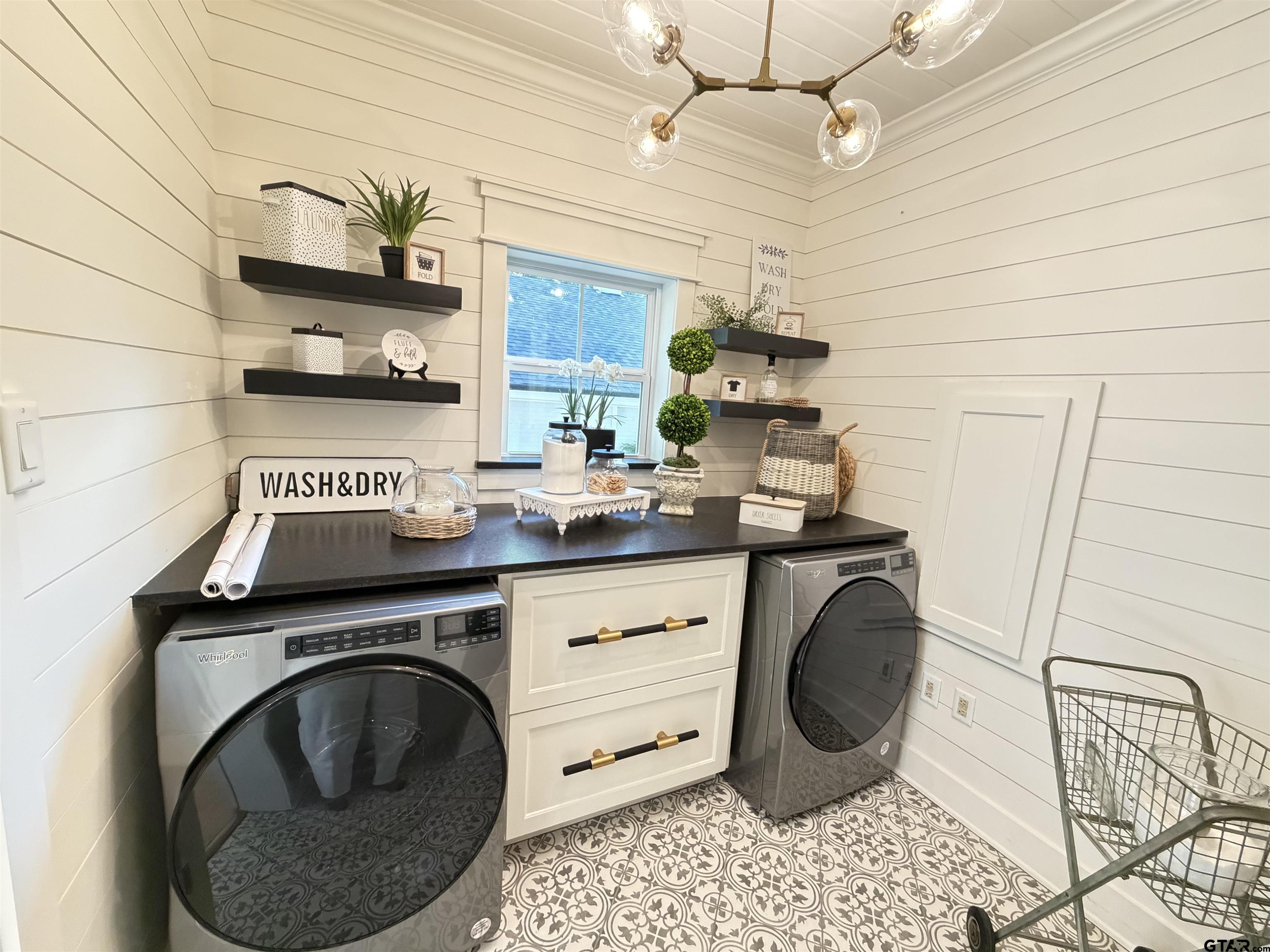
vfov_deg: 85.7
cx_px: 635
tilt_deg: -9.1
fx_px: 514
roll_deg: -3.4
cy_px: 476
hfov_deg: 102.1
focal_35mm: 14
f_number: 2.2
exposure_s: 1/60
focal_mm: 2.22
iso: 640
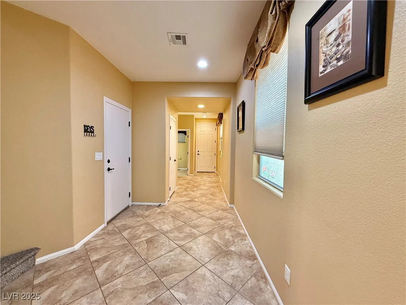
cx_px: 203
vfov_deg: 85.7
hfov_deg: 102.1
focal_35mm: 14
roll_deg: -1.0
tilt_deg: -2.5
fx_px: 164
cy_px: 152
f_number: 2.2
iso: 250
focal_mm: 2.22
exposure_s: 1/60
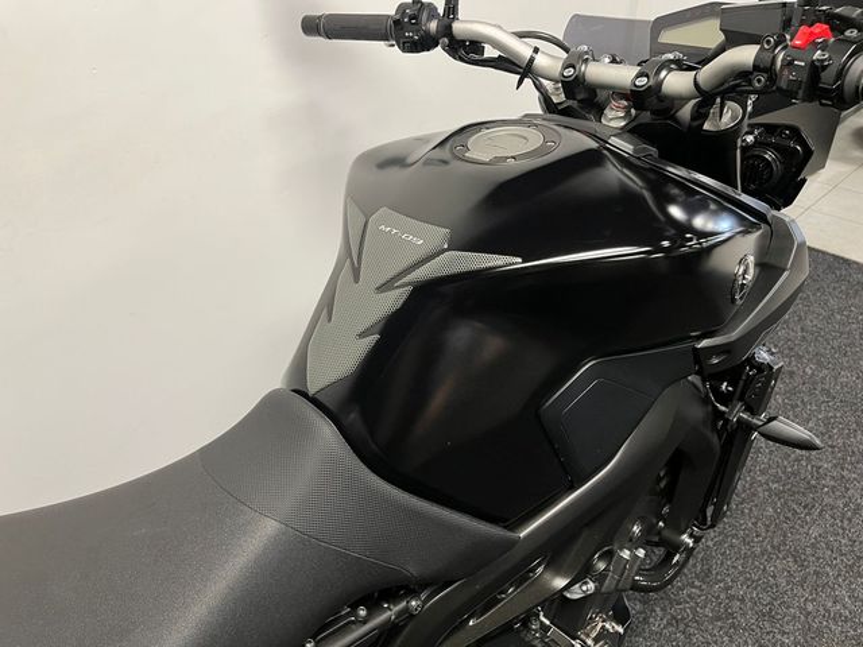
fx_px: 648
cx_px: 432
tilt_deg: -34.1
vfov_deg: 53.1
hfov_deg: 67.3
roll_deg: +2.9
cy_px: 324
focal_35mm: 26
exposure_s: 1/50
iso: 125
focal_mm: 5.1
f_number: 1.6
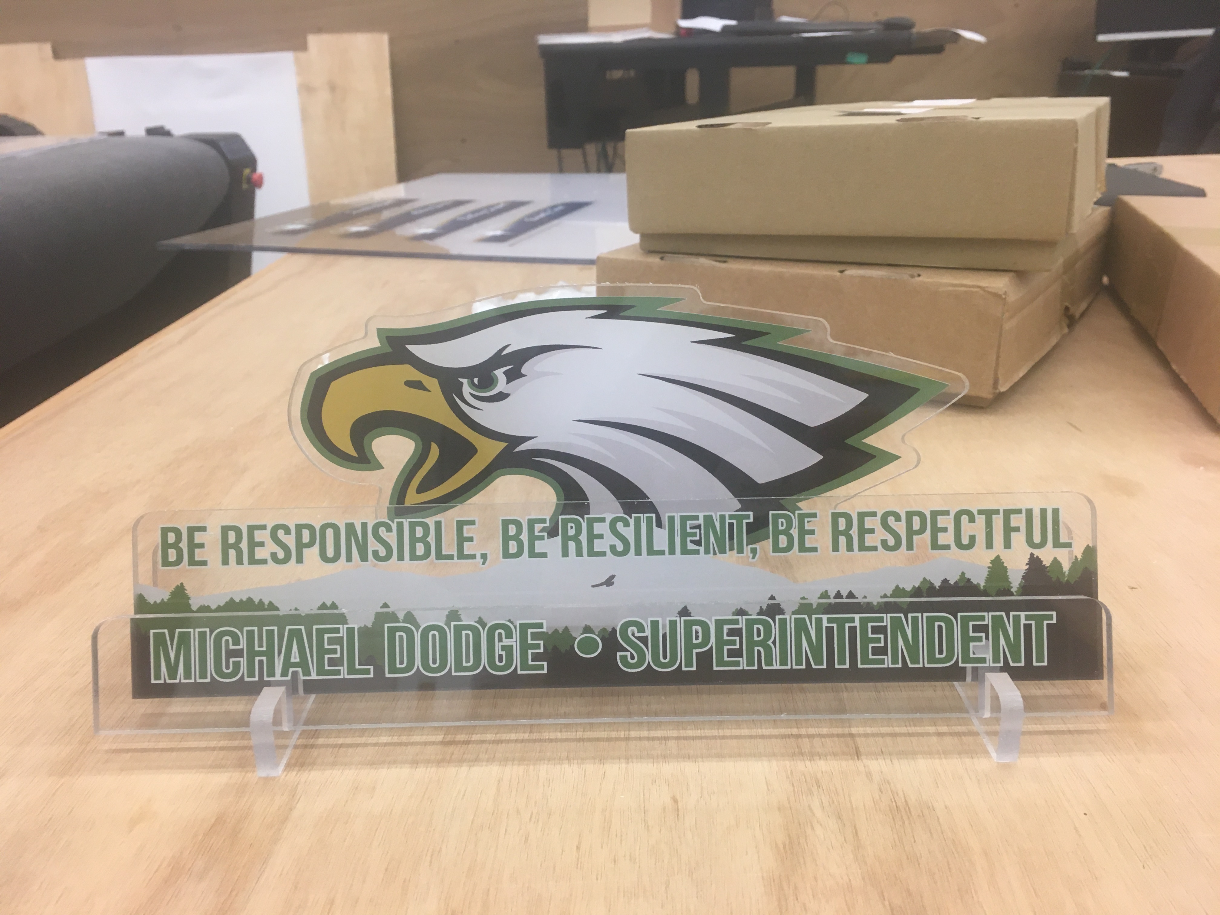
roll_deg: +1.1
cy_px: 458
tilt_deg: -20.4
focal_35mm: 29
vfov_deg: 48.2
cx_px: 610
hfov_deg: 61.7
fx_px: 1022
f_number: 2.2
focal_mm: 4.15
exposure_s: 1/30
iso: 80
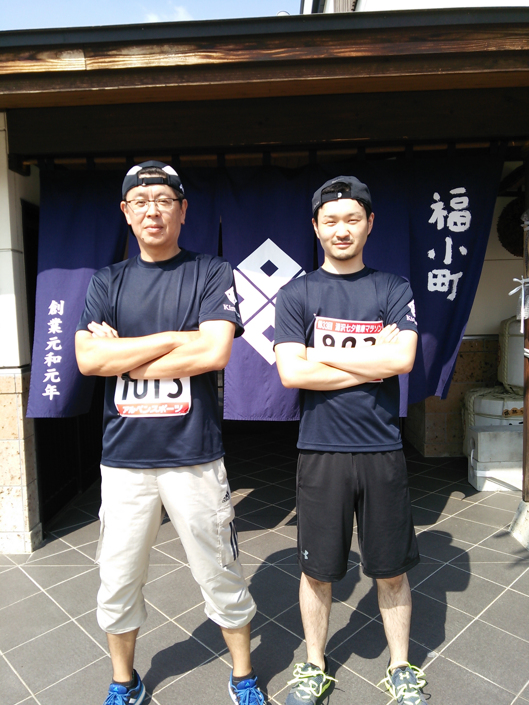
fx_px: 571
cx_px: 264
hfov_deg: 49.7
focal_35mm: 28
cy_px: 352
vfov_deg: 63.4
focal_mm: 4.21
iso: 32
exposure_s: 1/367
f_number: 2.5
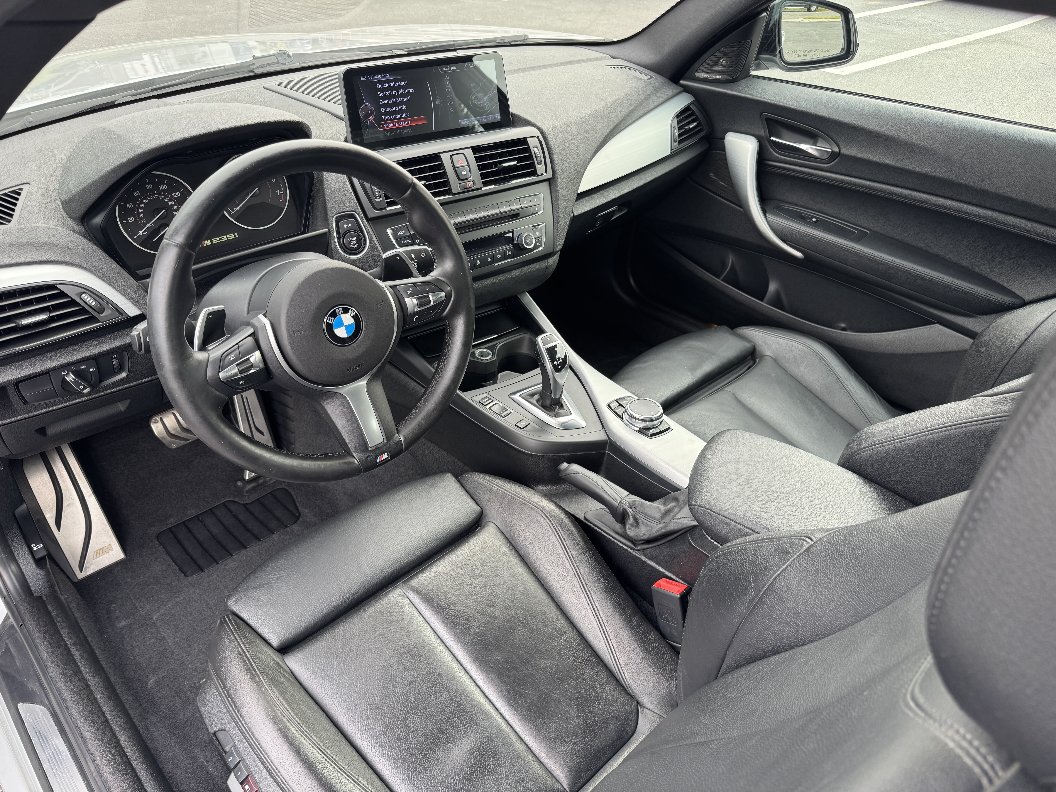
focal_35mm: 24
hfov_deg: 71.6
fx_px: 732
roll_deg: -3.9
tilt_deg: -36.5
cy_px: 396
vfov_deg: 56.8
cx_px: 528
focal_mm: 6.76
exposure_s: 1/126
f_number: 1.78
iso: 80
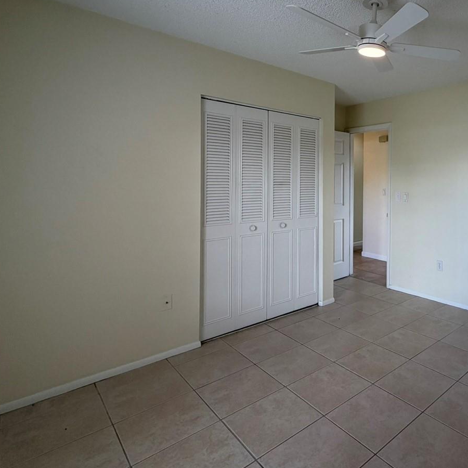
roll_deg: +0.3
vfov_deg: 68.8
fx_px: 337
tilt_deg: -0.4
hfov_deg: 62.1
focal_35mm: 22
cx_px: 392
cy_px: 183
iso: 100
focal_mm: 2.22
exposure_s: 1/72
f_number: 2.2
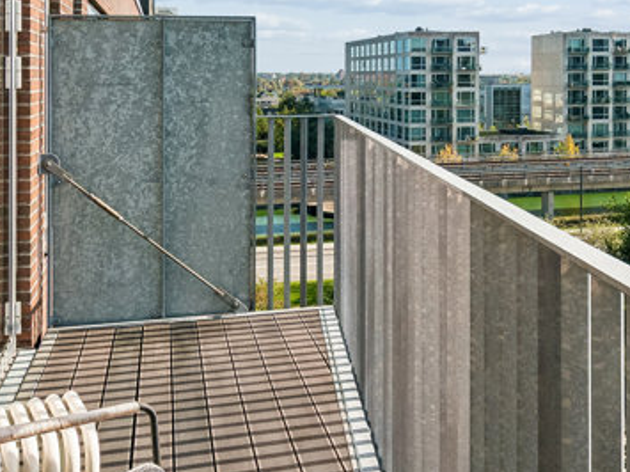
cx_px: 343
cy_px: 187
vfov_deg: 36.7
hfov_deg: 47.8
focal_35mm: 39
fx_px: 710
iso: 200
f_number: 10
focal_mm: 12
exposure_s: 1/500
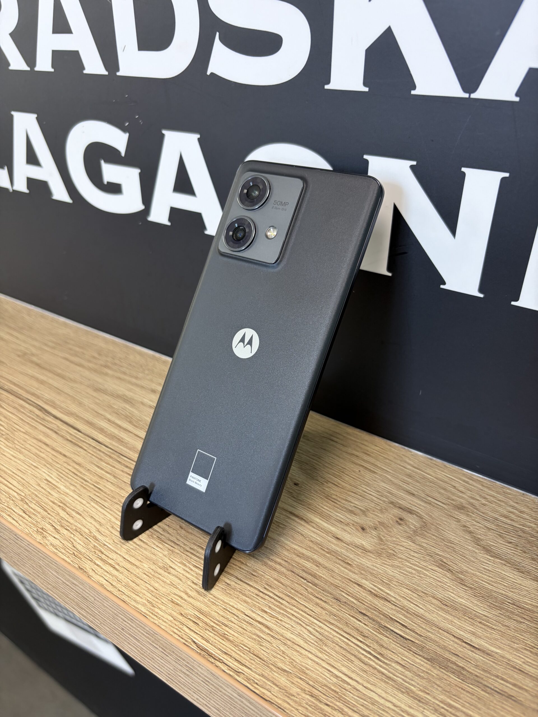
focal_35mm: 26
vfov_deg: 67.3
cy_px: 358
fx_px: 539
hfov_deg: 53.1
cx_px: 269
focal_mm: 5.96
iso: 80
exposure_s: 1/51
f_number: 1.6
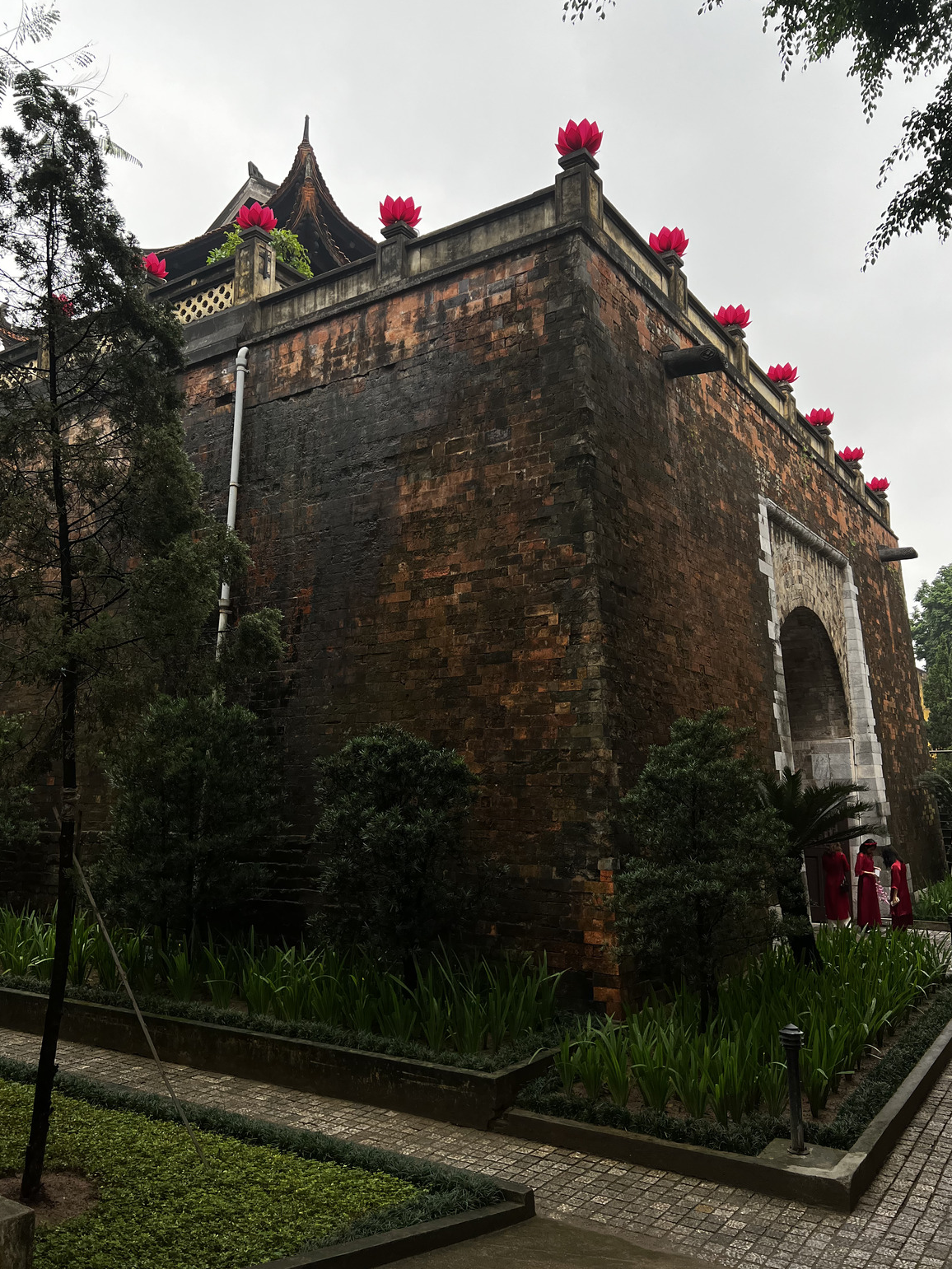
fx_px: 990
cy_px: 656
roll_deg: -0.1
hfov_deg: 51.4
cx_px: 476
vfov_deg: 65.3
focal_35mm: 27
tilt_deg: +7.7
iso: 50
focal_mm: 5.7
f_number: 1.5
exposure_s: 1/1224
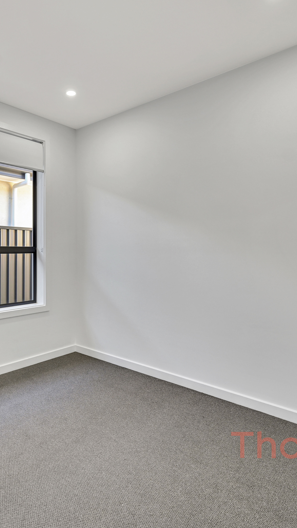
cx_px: 87
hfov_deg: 50.1
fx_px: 308
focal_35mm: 22
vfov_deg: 81.2
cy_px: 264
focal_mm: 14
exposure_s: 1/80
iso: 180
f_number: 4.5
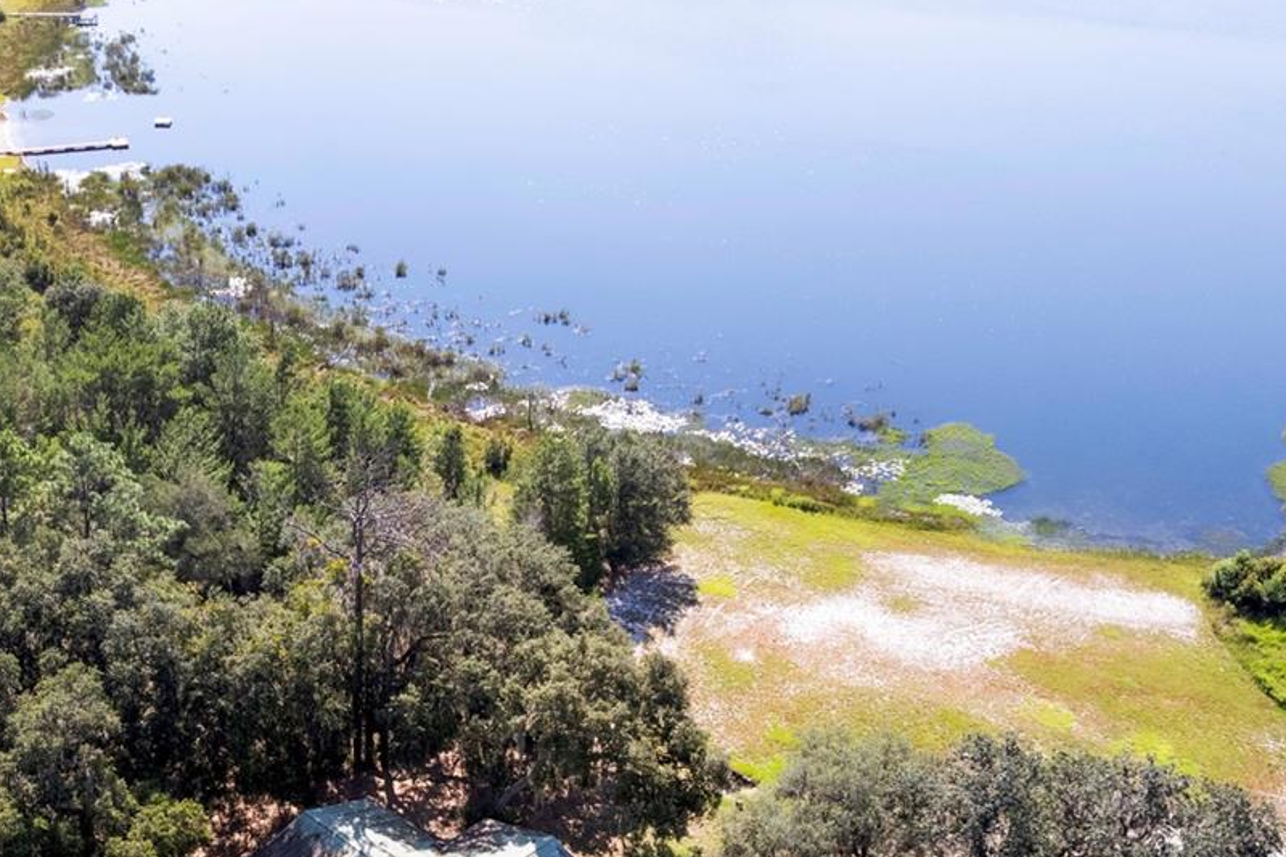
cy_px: 720
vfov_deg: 29.6
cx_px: 363
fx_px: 1571
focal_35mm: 44
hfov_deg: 43.4
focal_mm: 8.38
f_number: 2.8
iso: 120
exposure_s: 1/1000
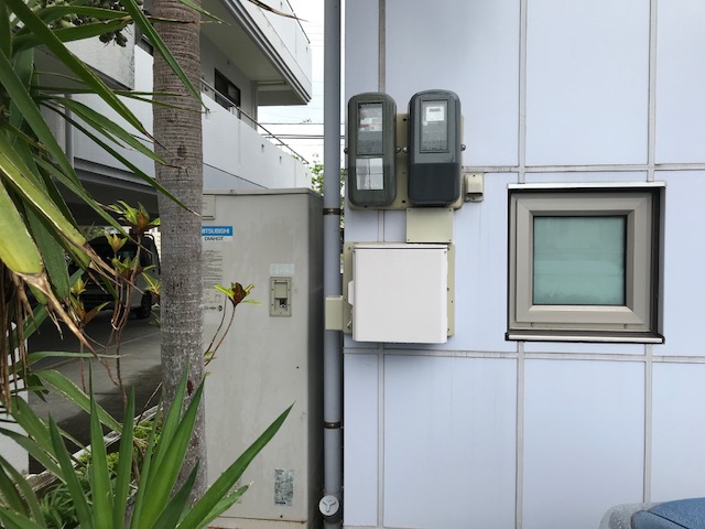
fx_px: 570
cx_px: 352
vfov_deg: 49.7
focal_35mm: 28
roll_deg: -0.6
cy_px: 264
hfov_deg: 63.4
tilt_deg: -1.7
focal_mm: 3.99
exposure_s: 1/1088
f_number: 1.8
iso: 20
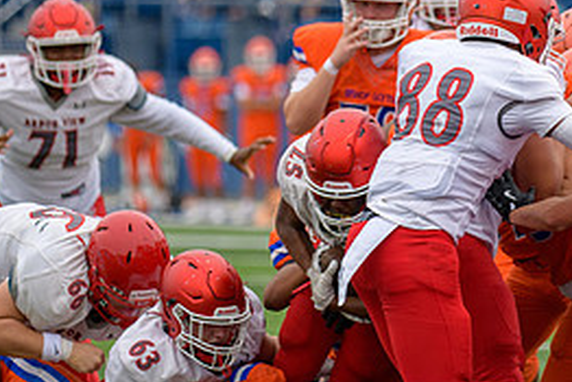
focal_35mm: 431
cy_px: 217
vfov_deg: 3.2
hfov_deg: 4.8
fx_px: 6852
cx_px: 517
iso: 180
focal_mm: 195
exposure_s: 1/800
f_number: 2.8
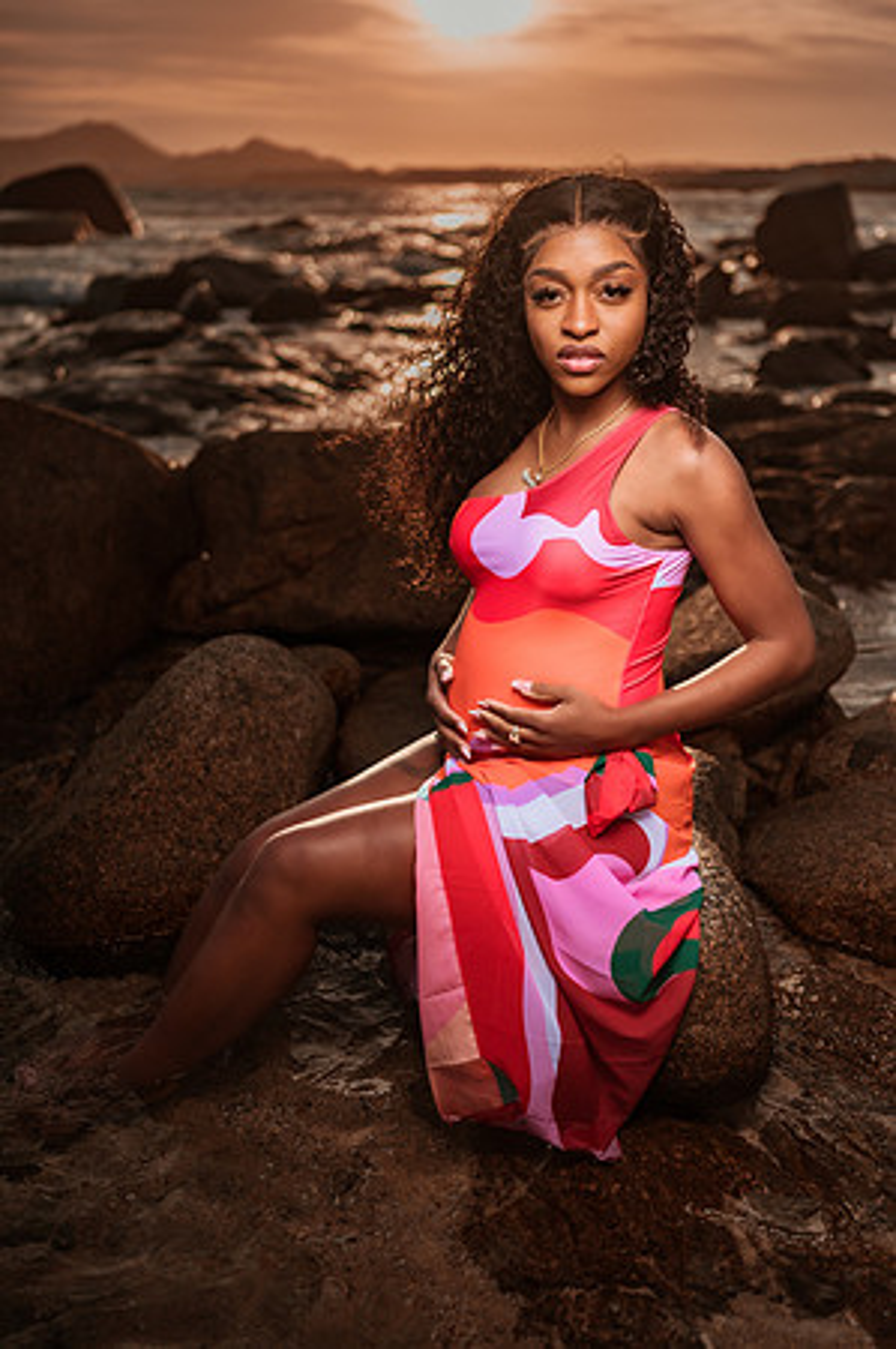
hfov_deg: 37.8
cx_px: 448
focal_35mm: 35
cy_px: 674
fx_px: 1310
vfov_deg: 54.5
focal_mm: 35
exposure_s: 1/8000
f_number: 1.8
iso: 100
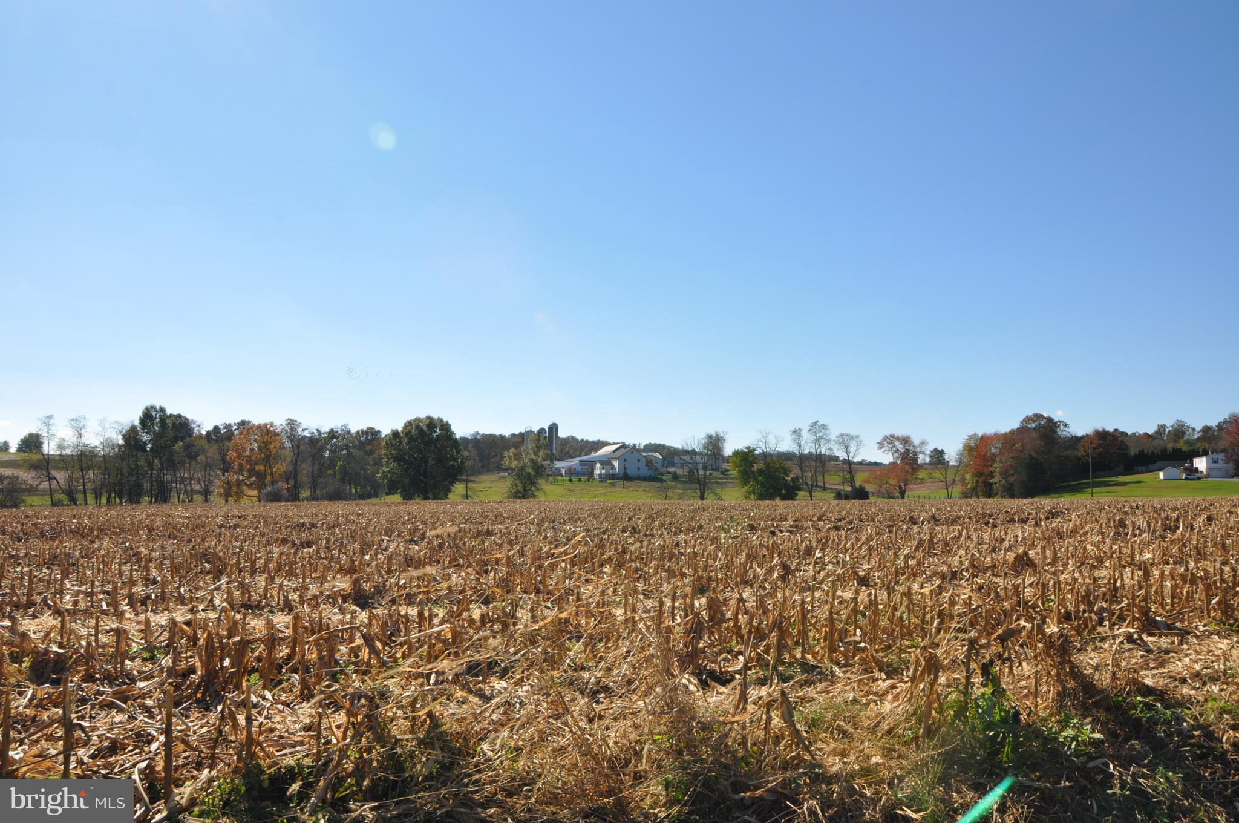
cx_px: 620
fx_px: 2062
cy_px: 412
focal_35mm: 60
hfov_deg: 33.4
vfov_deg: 22.6
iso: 200
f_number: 13
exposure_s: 1/160
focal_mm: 40
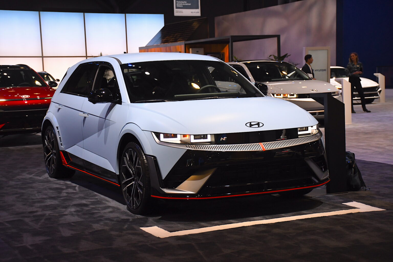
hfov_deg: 30.1
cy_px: 131
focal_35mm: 67
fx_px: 731
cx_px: 196
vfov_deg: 20.3
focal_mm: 45
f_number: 5
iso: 2500
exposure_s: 1/500
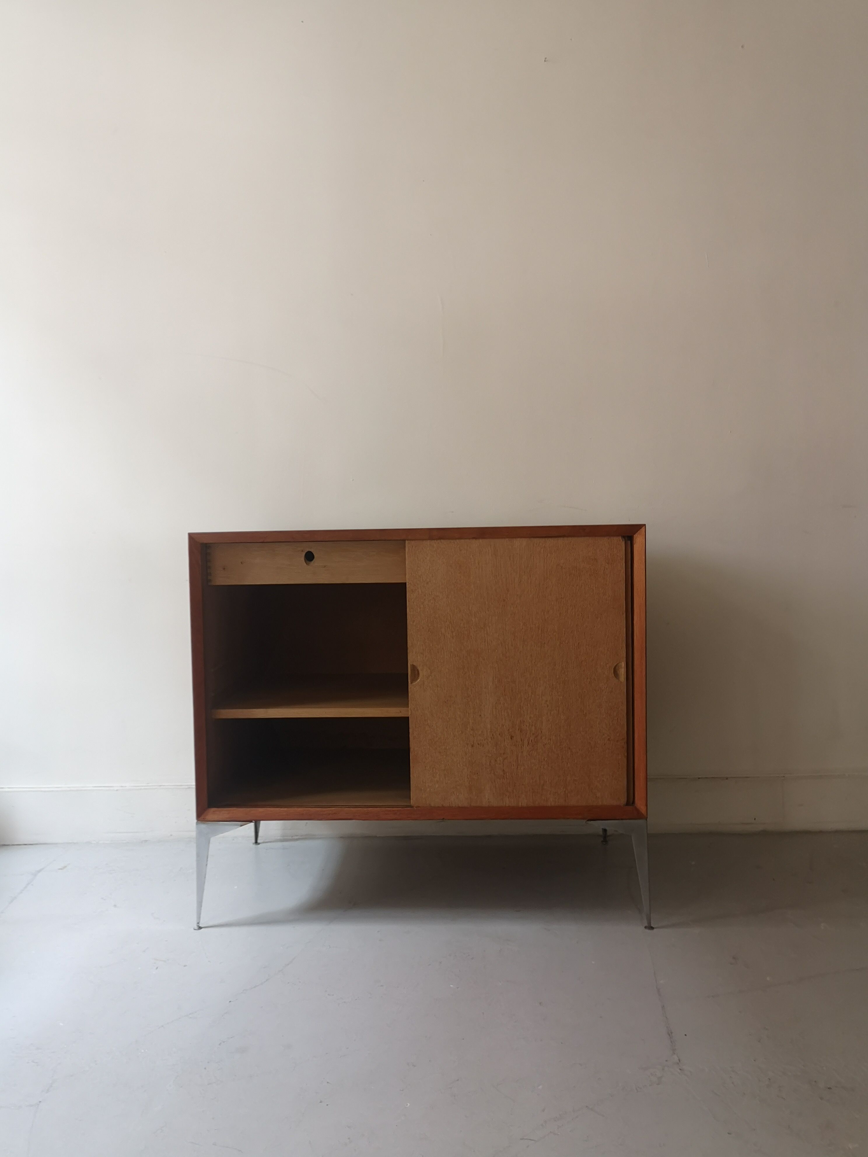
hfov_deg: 51.4
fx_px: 903
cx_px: 434
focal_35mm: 27
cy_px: 578
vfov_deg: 65.3
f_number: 1.8
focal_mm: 3.95
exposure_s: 1/50
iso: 125
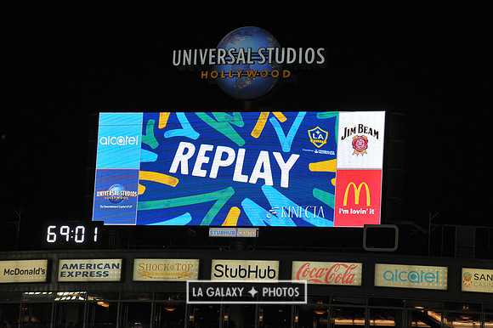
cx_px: 246
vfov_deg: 7.8
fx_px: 2395
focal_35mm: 175
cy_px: 164
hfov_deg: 11.8
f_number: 10
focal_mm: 175
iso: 1600
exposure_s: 1/400
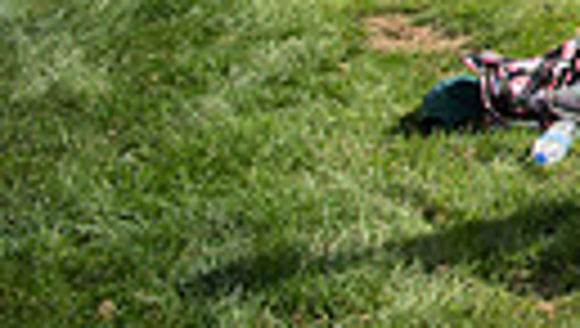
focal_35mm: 113
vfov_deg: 9.6
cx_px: 1277
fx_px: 1740
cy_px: -452
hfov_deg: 14.4
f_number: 4.5
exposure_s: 1/1600
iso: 250
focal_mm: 24
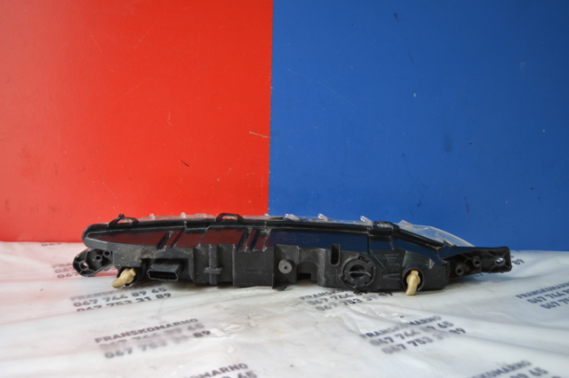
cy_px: 189
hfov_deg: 49.6
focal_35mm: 39
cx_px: 284
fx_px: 616
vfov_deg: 34.2
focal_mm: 26
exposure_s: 1/60
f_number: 4
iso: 400
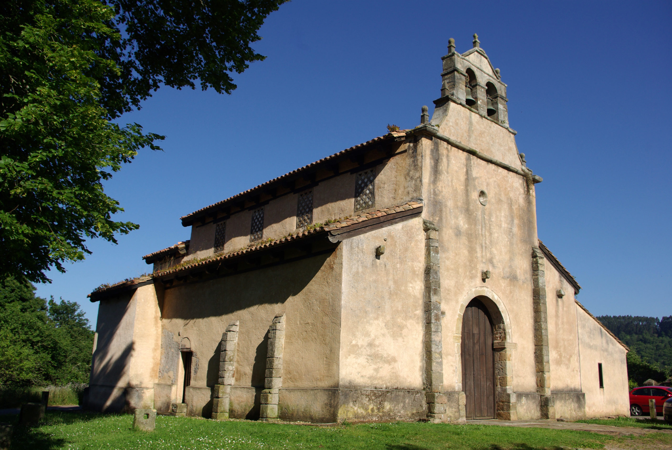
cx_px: 336
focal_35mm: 32
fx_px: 596
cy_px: 225
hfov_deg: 58.8
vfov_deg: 41.4
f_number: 8
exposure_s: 1/320
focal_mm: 21.25
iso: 100
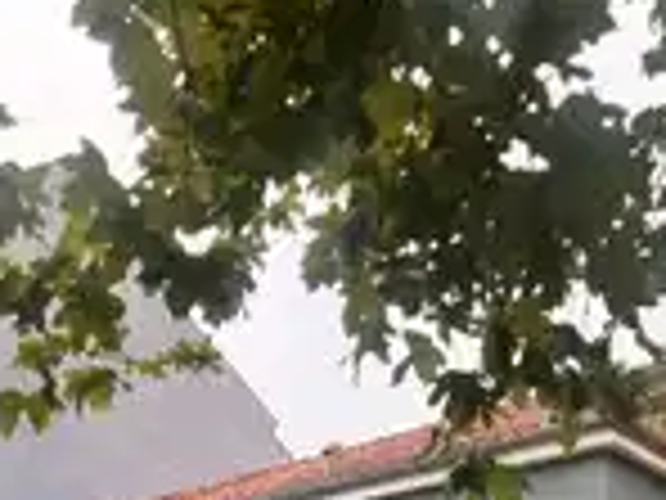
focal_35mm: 78
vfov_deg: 17.1
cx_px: 603
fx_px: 1501
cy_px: 741
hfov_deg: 24.3
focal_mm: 5.7
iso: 50
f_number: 1.5
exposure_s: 1/1048
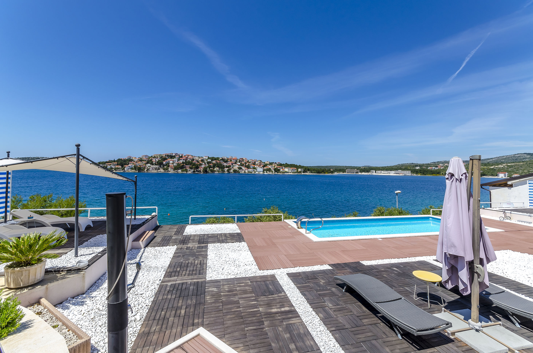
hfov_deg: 100.5
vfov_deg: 77.1
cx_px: 266
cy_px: 176
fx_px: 222
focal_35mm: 15
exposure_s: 1/250
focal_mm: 10
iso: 100
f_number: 13
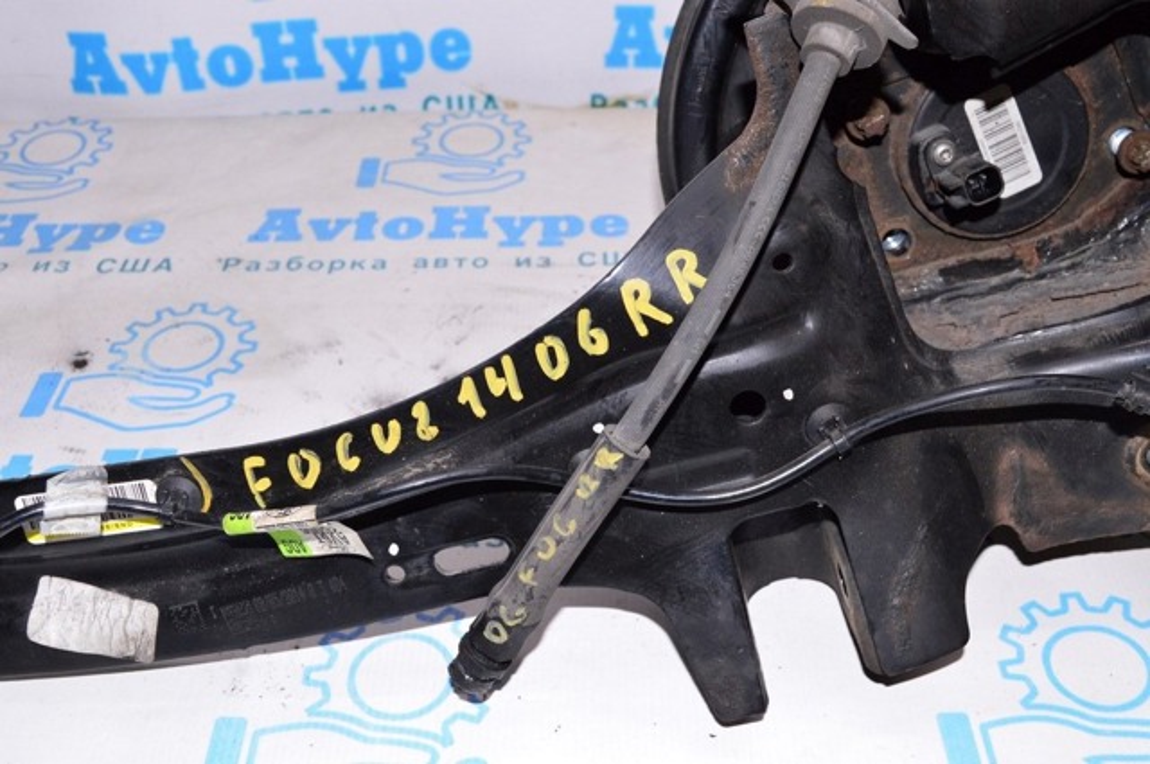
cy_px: 382
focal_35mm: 40
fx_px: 1292
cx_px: 575
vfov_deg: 32.9
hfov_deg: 48.0
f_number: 8
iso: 1600
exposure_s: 1/200
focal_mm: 27
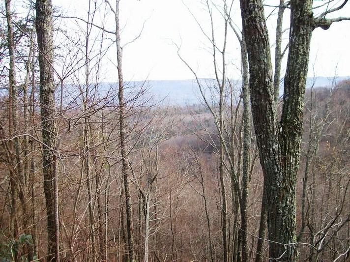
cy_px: 131
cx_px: 175
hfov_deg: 51.4
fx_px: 364
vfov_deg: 39.6
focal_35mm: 36
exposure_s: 1/183
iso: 80
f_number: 2.7
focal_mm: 6
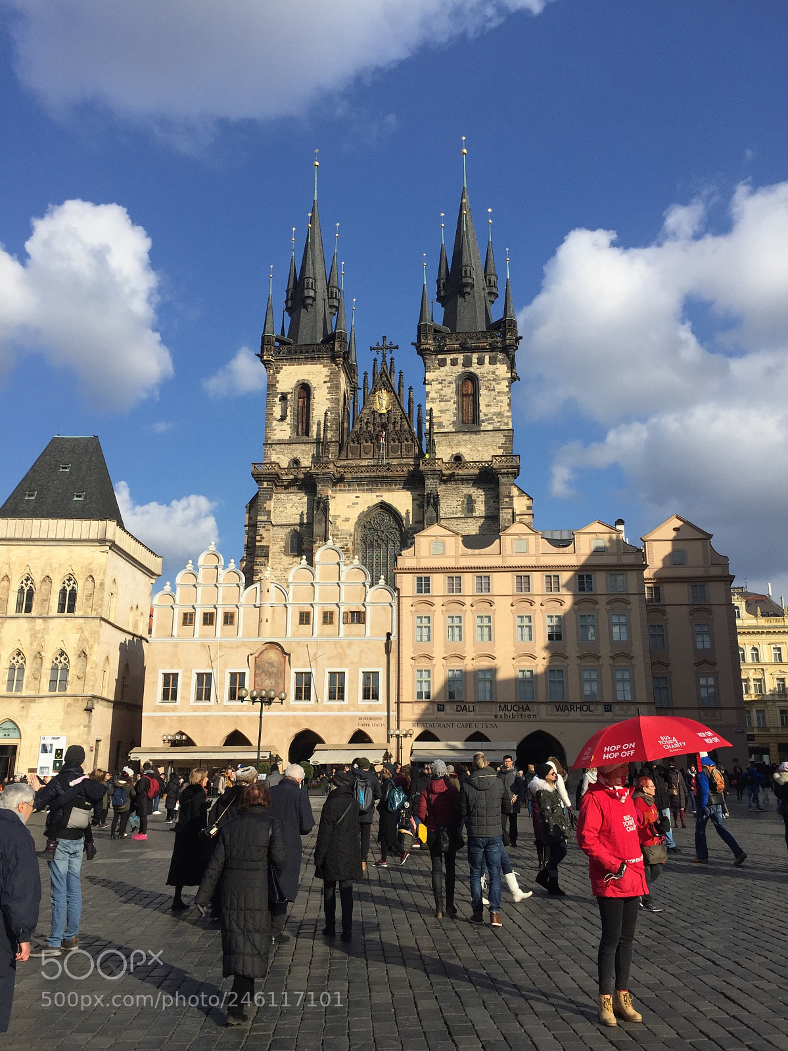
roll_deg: +0.2
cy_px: 526
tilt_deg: +17.0
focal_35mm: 29
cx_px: 394
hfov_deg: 48.2
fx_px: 881
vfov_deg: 61.7
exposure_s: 1/2825
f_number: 2.2
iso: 32
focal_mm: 4.15
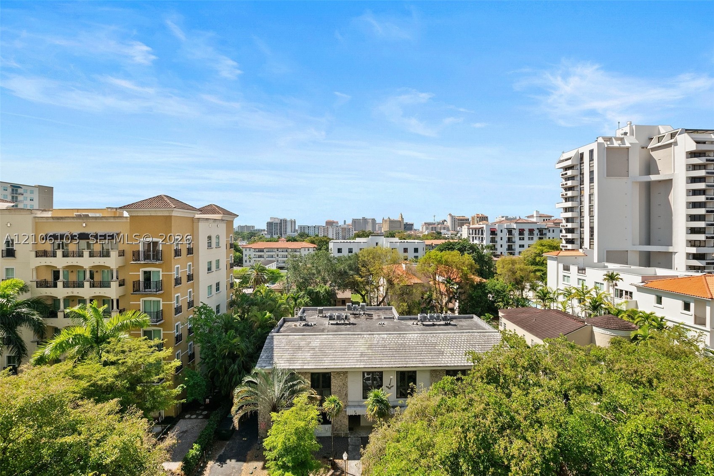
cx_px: 357
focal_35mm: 15
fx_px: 297
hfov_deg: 100.4
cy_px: 238
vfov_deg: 77.3
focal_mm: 10
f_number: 8
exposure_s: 1/640
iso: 200
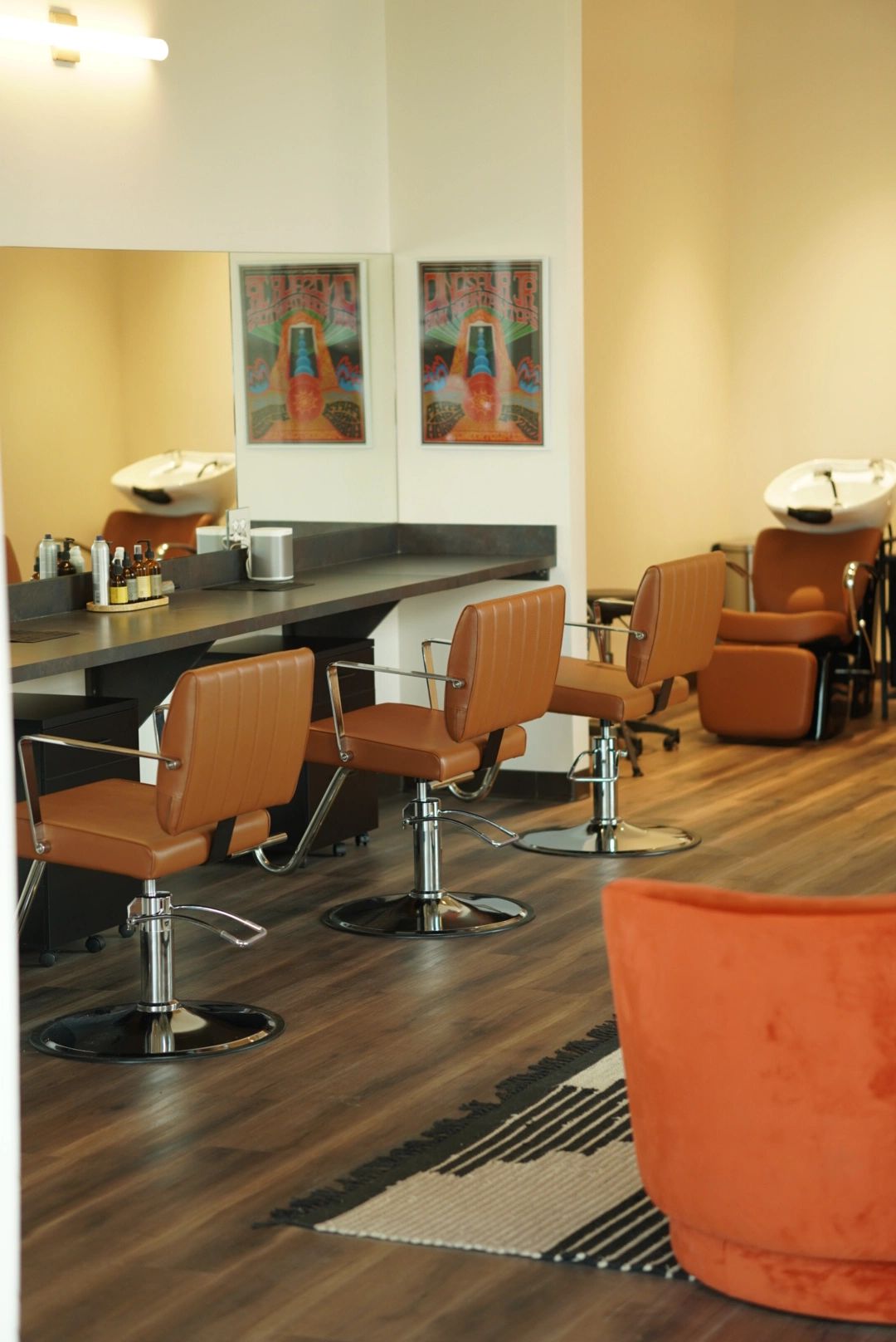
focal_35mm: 84
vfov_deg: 24.2
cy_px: 671
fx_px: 3130
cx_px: 448
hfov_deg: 16.3
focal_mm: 56
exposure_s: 1/100
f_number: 1.4
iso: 100
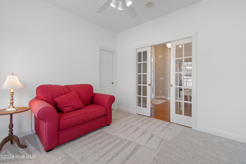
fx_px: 102
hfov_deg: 100.4
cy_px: 82
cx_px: 123
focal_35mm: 15
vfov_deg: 77.3
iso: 100
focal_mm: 10
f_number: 4.5
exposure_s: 1/20
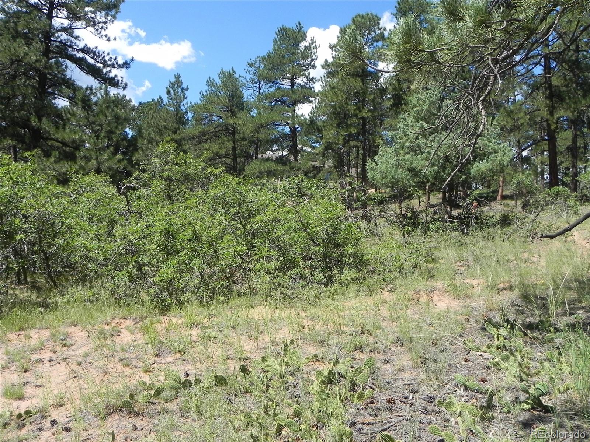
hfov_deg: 67.3
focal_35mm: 26
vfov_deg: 53.1
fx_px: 443
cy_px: 221
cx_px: 295
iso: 160
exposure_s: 1/280
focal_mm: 4.6
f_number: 6.3
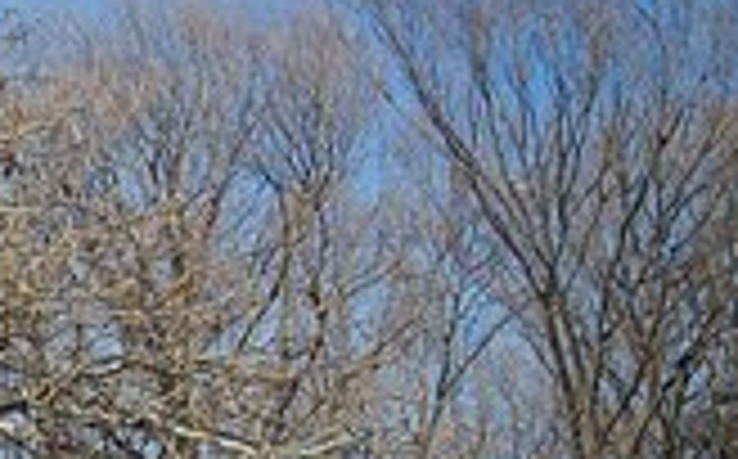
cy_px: 416
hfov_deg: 22.4
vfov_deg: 15.0
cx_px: -130
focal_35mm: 86
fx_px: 1727
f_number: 6.7
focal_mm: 16
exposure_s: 1/125
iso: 100
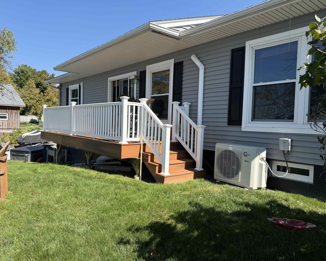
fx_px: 251
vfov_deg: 54.9
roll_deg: -2.1
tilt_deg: -2.0
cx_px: 155
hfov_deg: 66.0
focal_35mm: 26
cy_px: 130
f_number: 1.78
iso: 100
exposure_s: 1/3021
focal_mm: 6.76
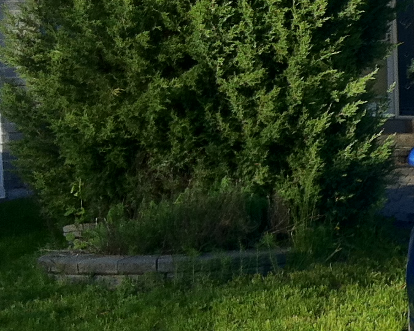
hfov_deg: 13.3
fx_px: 1605
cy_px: 251
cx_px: 736
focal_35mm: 131
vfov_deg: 11.7
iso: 80
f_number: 2.8
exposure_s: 1/318
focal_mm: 3.85
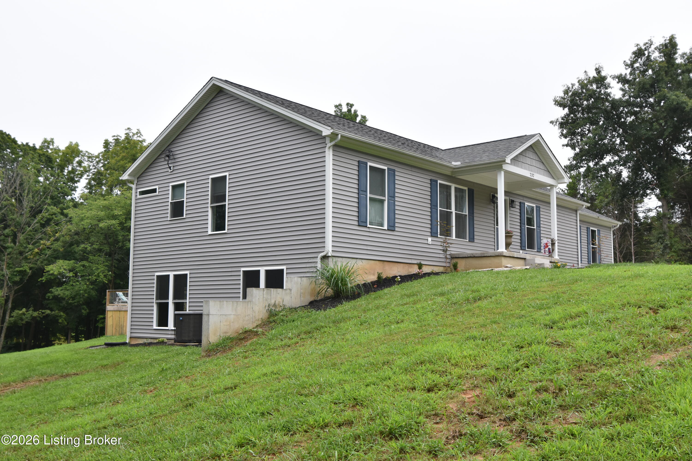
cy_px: 230
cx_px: 346
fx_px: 692
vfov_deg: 36.9
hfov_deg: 53.1
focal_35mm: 36
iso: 400
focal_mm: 24
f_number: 6.3
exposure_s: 1/160
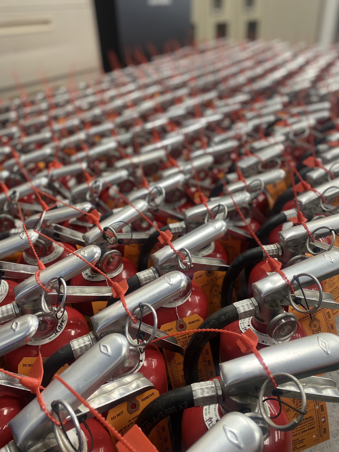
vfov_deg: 67.3
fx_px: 339
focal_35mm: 26
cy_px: 226
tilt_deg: -31.9
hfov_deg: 53.1
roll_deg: +2.6
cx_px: 170
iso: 100
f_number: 1.8
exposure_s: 1/60
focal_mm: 4.25
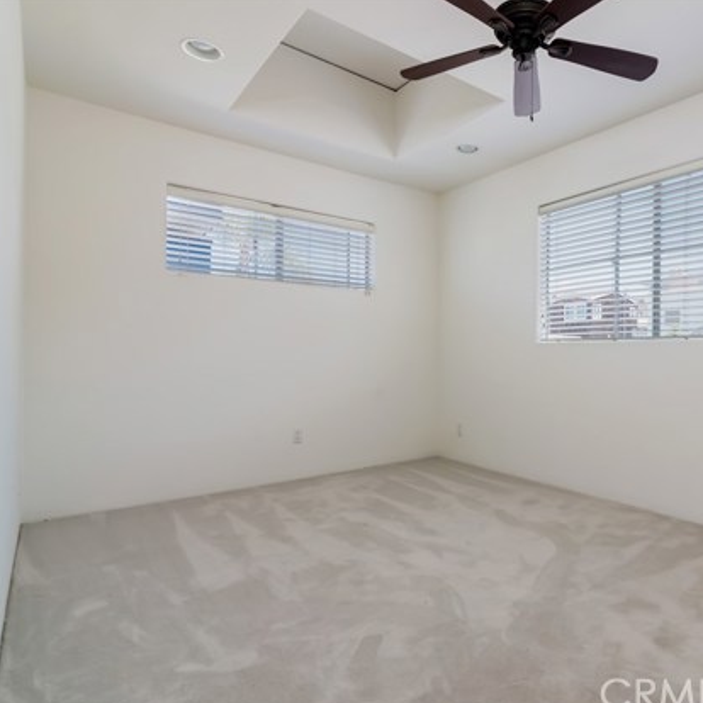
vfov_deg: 72.1
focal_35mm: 21
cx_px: 486
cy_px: 356
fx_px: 483
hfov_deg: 69.4
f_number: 10
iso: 400
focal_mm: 16
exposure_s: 1/20
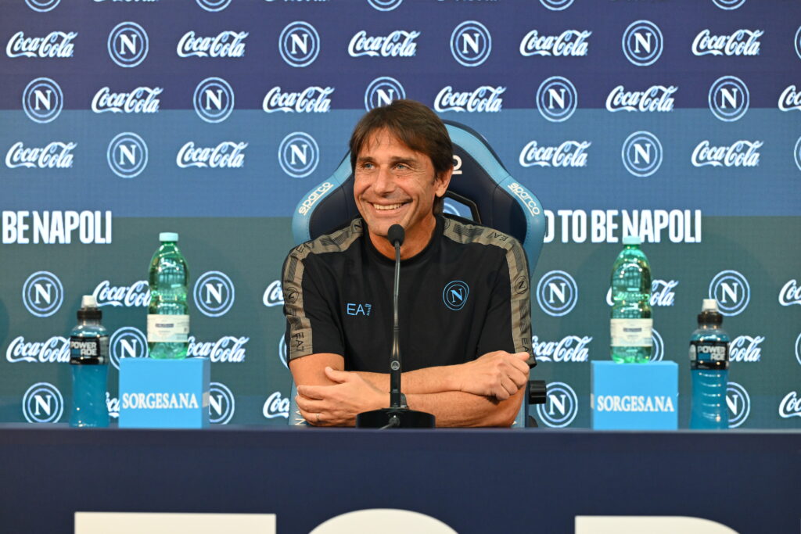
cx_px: 400
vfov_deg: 11.0
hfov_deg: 16.4
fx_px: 2781
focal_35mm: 125
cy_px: 267
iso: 3200
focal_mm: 125
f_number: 4.5
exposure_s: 1/200
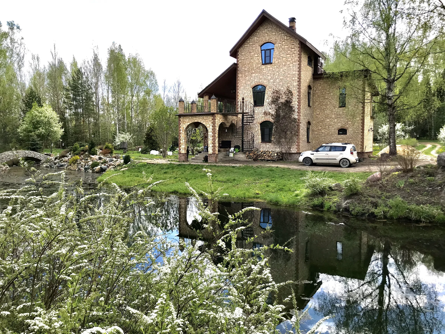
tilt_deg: -2.1
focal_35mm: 28
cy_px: 167
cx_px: 222
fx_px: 360
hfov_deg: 63.4
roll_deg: -0.1
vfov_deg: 49.7
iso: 20
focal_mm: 3.99
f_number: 1.8
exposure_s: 1/556
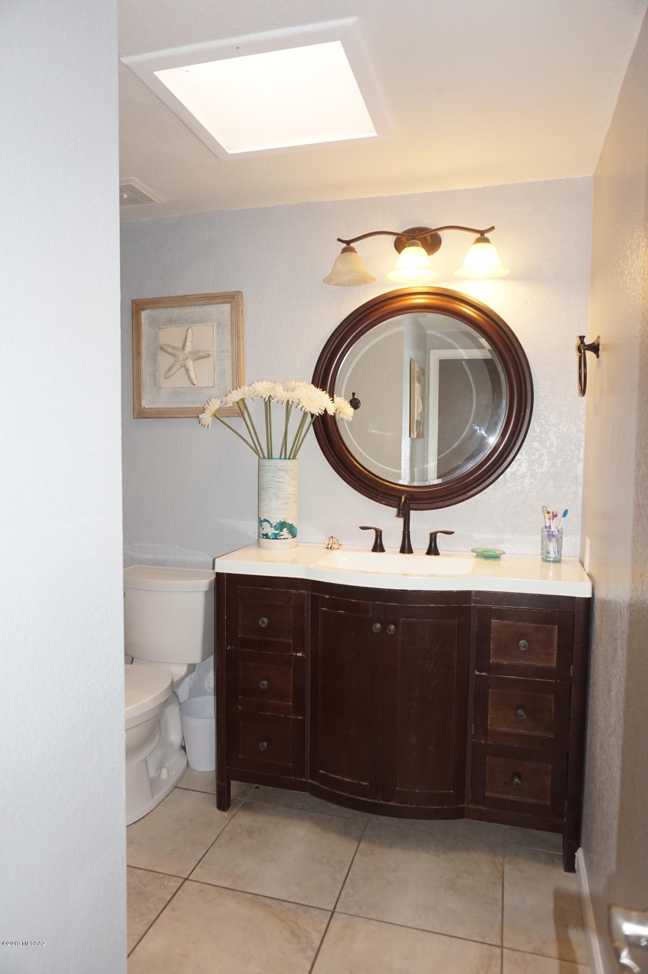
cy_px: 487
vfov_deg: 73.8
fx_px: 649
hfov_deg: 53.1
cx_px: 324
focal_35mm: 24
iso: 640
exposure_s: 1/160
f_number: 4
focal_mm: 16
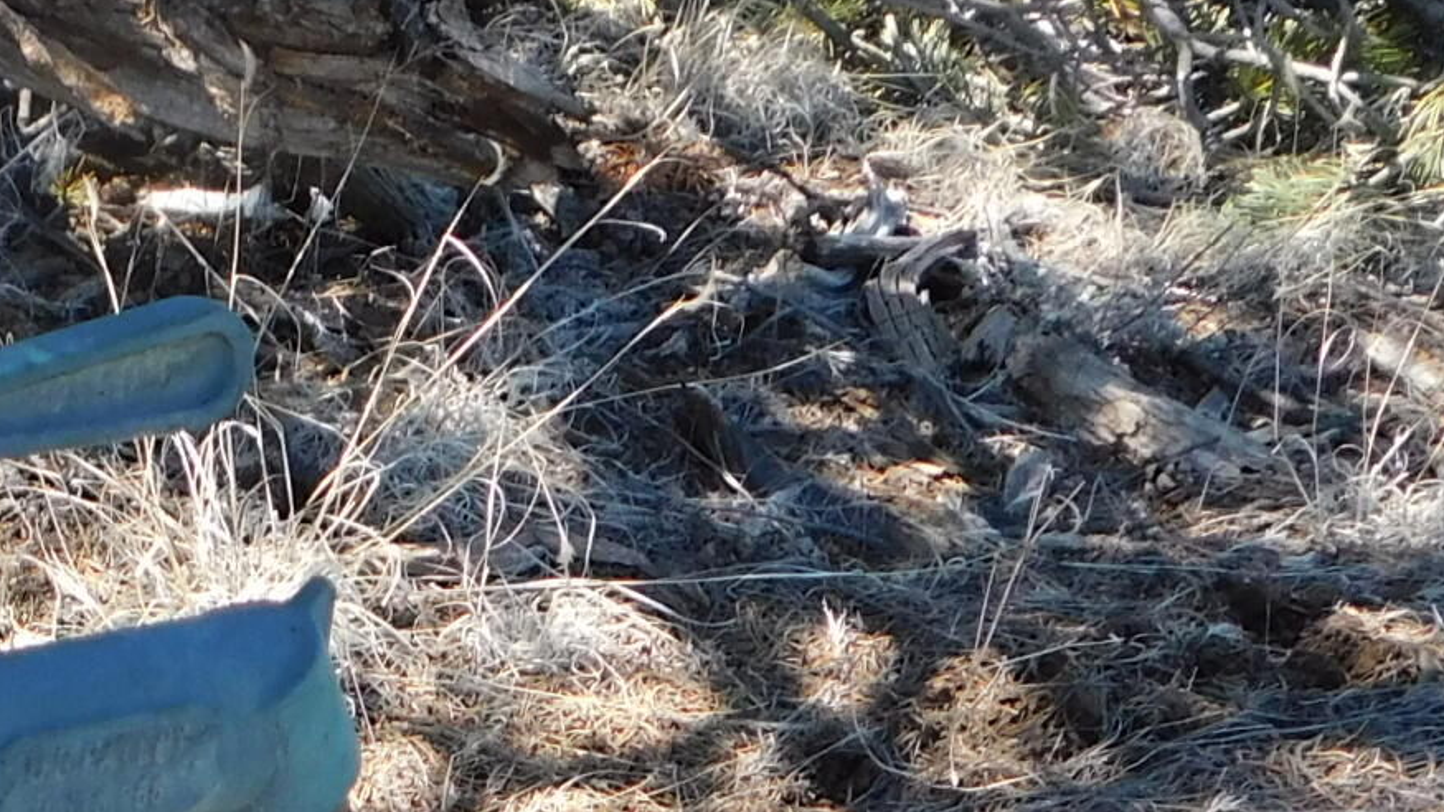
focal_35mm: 112
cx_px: -233
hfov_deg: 18.3
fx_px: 4288
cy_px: 1601
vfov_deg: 10.0
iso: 125
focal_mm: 5.3
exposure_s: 1/320
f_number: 3.2
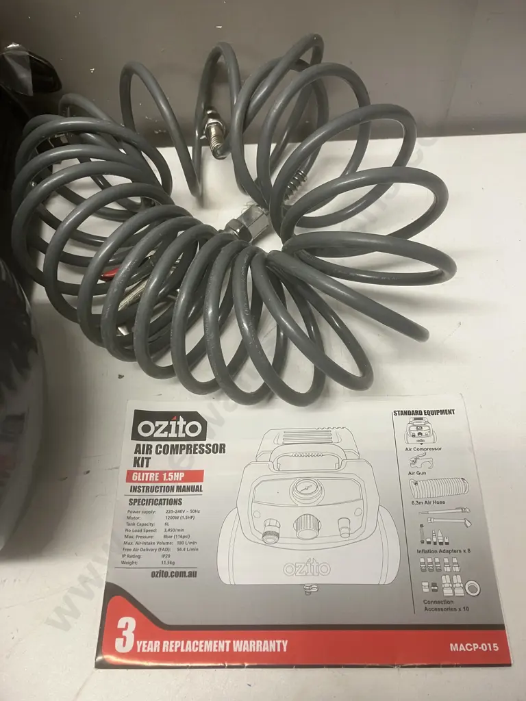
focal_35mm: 28
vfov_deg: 63.4
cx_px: 263
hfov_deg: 49.7
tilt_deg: -57.9
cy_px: 350
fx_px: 567
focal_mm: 3.99
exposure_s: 1/50
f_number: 1.8
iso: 80
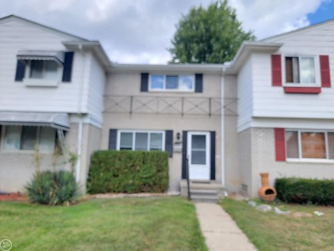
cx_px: 167
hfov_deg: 71.6
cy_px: 126
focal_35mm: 24
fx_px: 232
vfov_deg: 56.8
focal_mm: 6.7
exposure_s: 1/205
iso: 16
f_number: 1.8
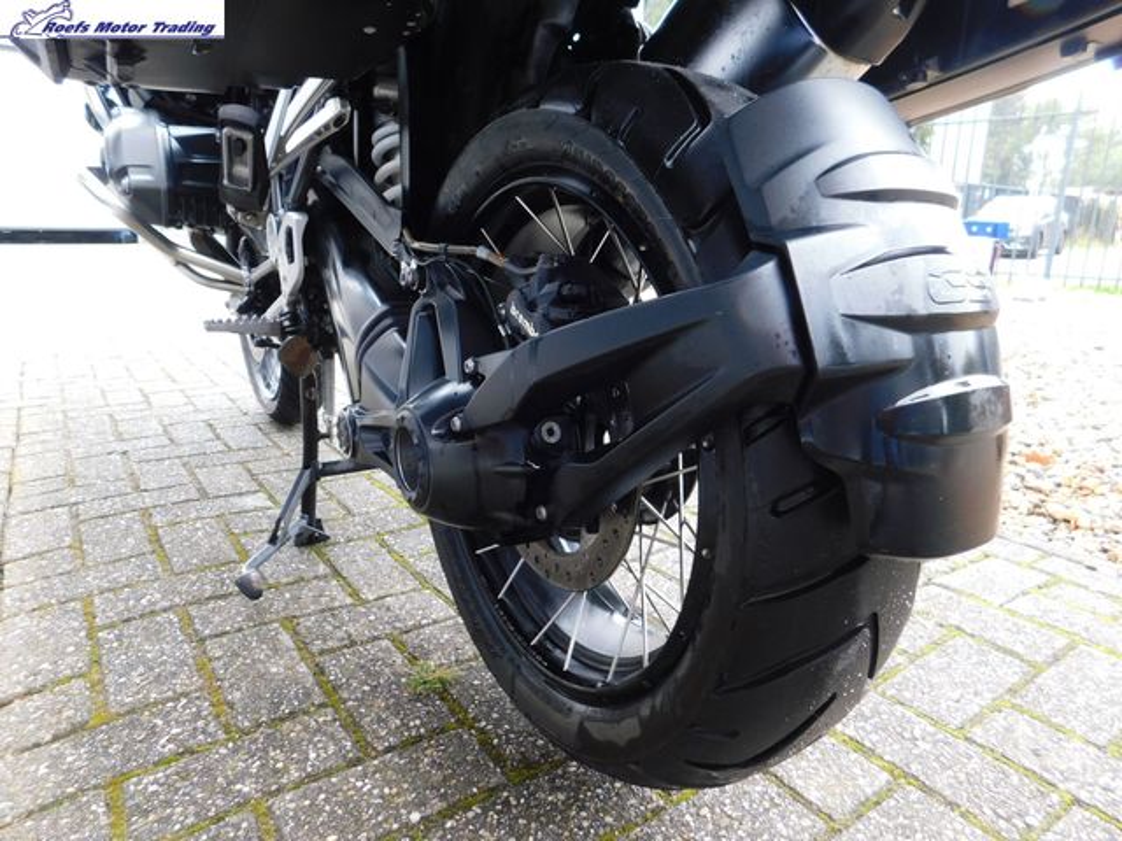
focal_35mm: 23
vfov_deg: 58.9
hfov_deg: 73.9
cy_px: 420
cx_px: 561
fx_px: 745
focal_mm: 4
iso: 140
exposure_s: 1/30
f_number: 3
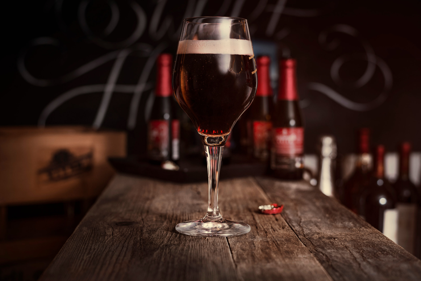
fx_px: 585
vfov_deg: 27.0
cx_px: 210
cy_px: 140
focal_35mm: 50
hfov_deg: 39.6
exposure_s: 1/125
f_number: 3.5
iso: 200
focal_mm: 50
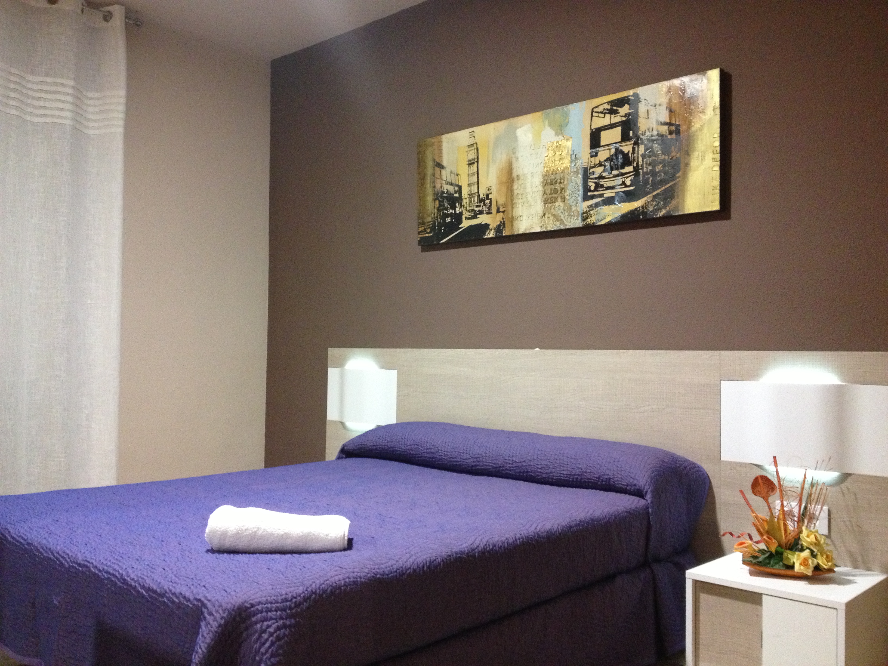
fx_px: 898
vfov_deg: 40.7
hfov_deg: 52.6
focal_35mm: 35
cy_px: 333
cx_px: 444
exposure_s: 1/20
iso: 400
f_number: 2.4
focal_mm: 4.28
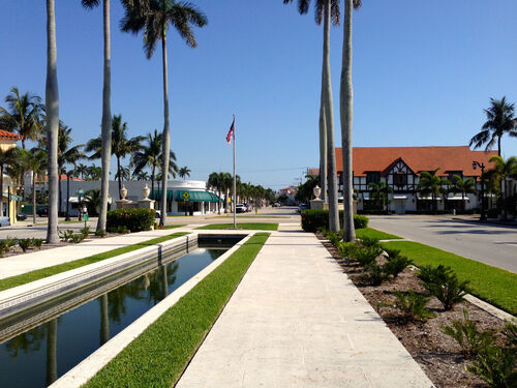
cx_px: 258
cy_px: 194
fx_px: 493
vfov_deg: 42.9
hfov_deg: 55.4
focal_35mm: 33
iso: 50
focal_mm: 4.13
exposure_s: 1/2262
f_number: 2.4
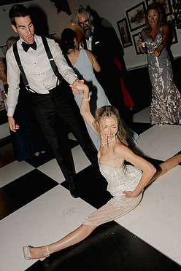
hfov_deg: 44.8
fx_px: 219
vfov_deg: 63.6
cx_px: 107
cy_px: 146
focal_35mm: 29
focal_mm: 24
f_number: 4.5
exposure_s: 1/100
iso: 400
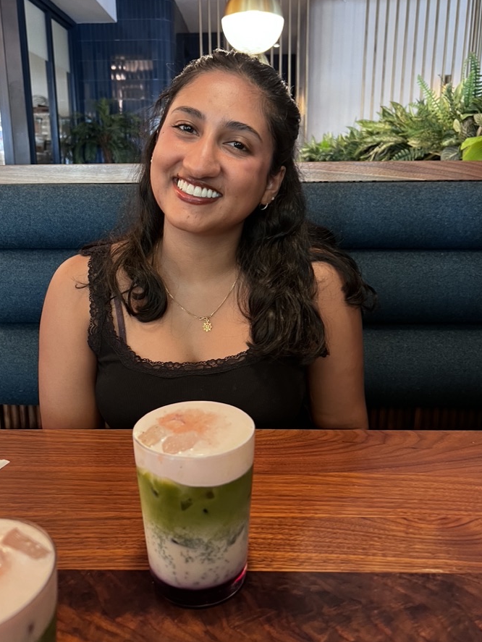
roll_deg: +0.3
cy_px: 287
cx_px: 223
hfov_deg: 46.8
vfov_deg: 59.8
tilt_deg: -12.7
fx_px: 557
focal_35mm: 30
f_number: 1.5
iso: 320
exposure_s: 1/60
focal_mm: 5.7
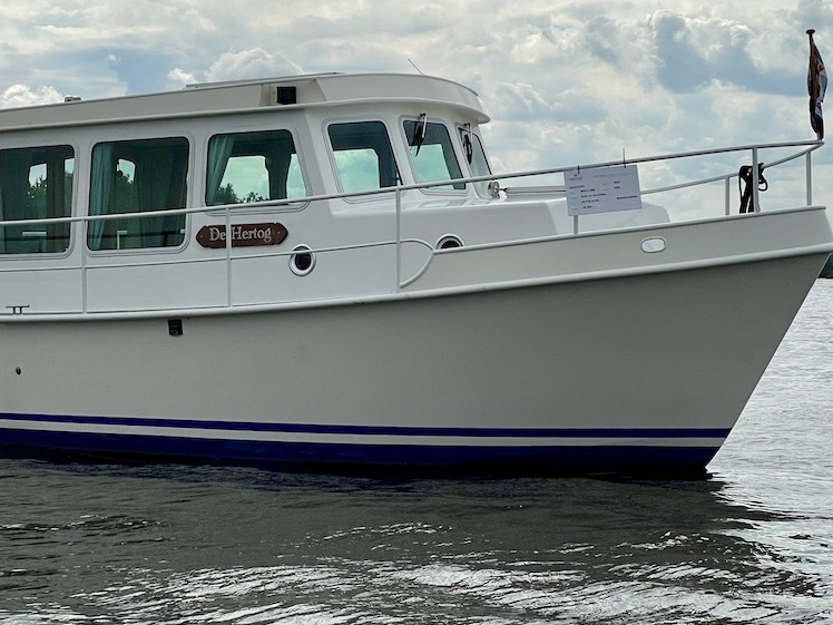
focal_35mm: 89
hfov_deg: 21.9
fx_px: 2142
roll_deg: +0.6
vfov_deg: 16.6
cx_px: 276
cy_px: 253
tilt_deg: +0.5
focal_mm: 6
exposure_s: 1/4785
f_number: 2
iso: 25
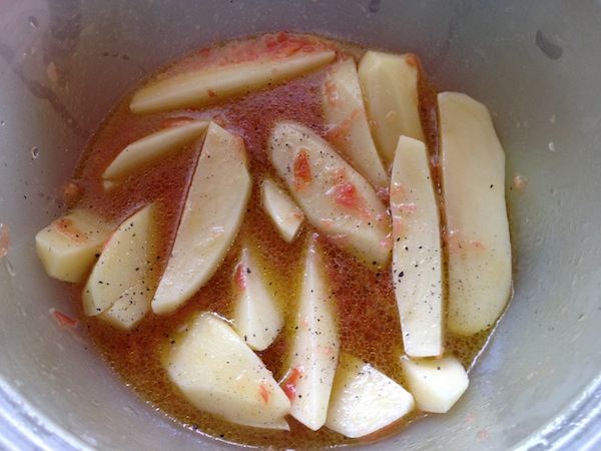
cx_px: 300
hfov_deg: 52.6
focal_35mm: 35
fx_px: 608
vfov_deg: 40.7
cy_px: 226
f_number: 2.4
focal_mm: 4.28
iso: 64
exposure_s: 1/20
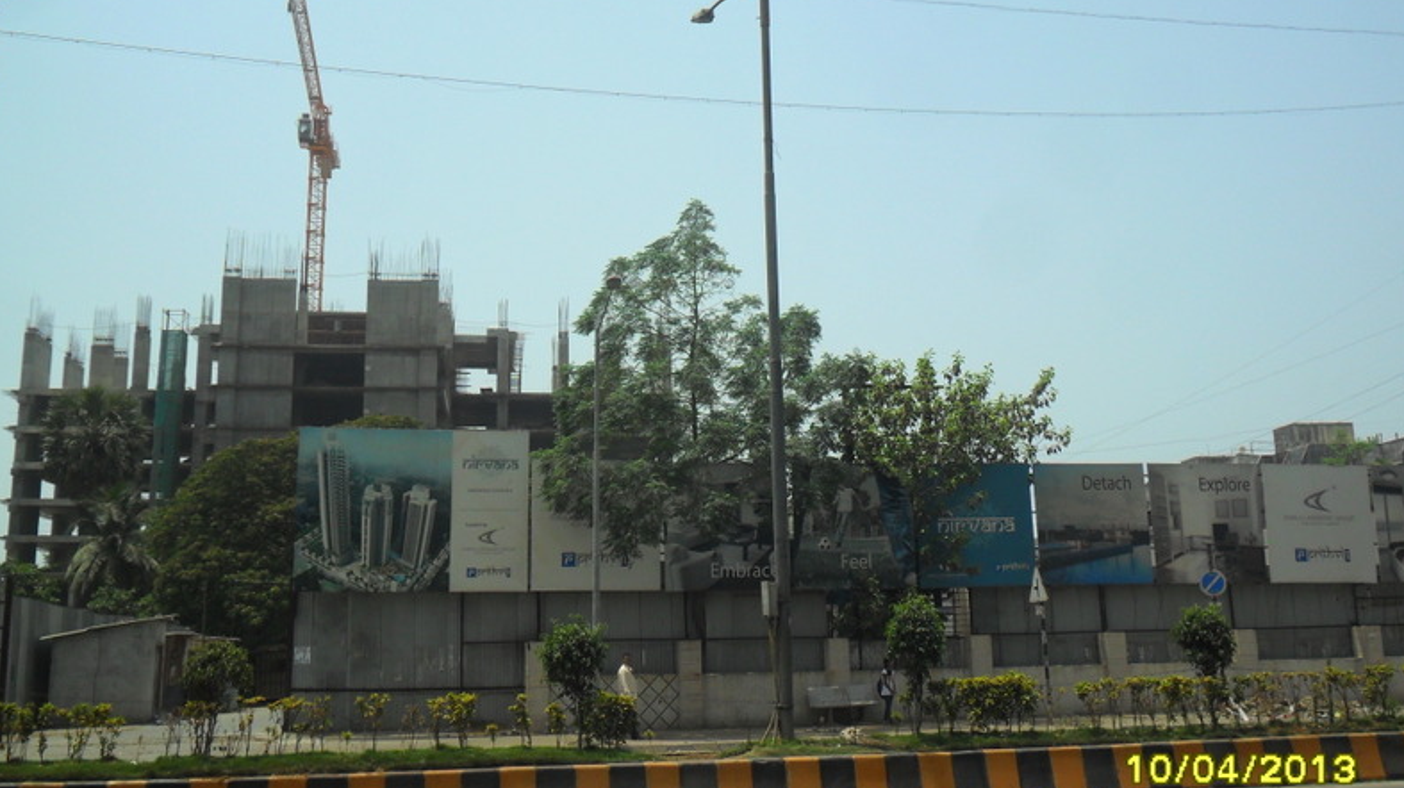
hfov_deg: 49.4
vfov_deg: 28.9
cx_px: 696
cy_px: 337
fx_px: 1526
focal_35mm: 41
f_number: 10.1
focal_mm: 6.6
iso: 100
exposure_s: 1/250
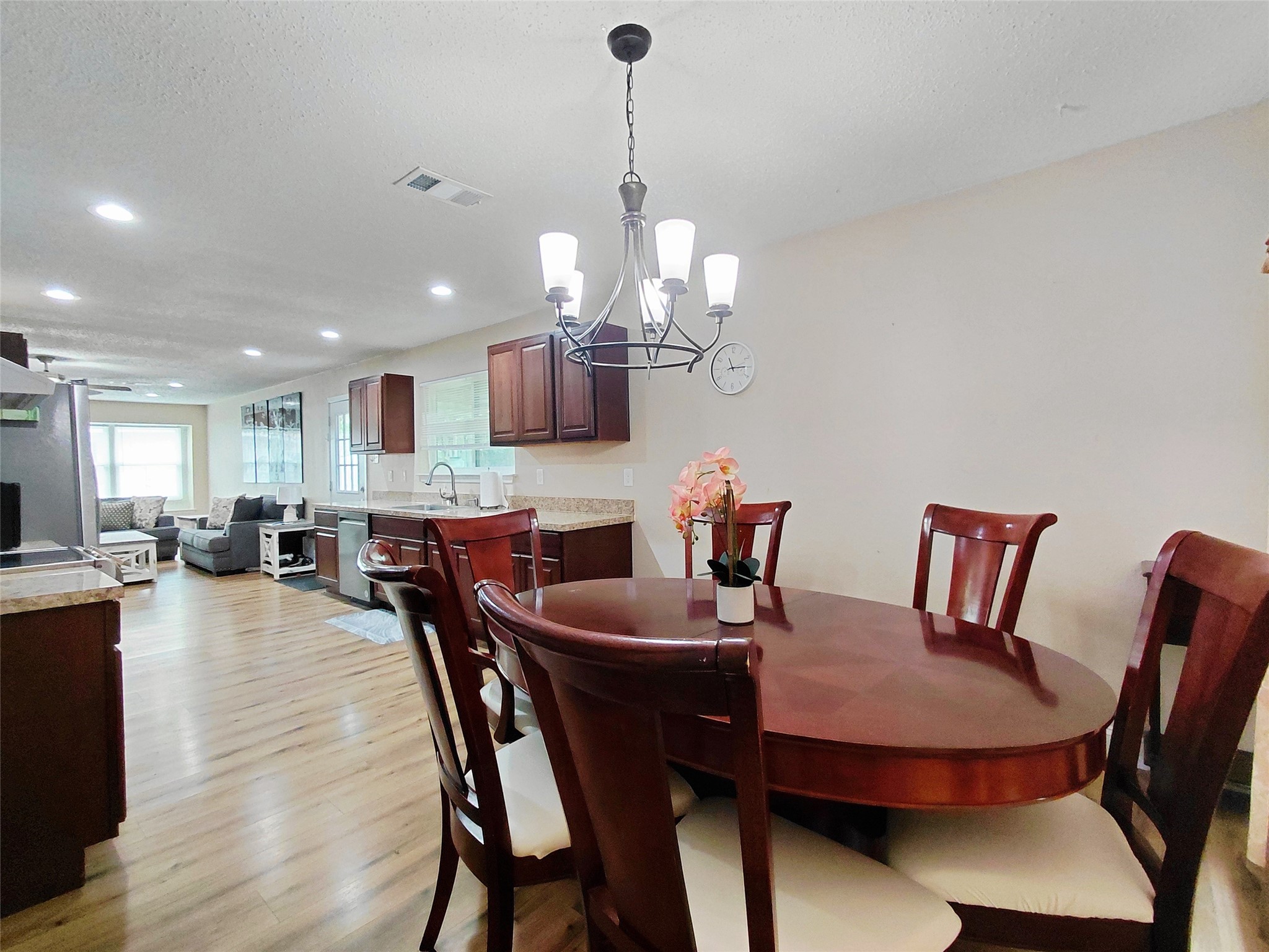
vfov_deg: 78.1
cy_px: 476
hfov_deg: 94.5
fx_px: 587
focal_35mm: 16
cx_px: 634
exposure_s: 1/60.2
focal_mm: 1.64
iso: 200
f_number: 2.2
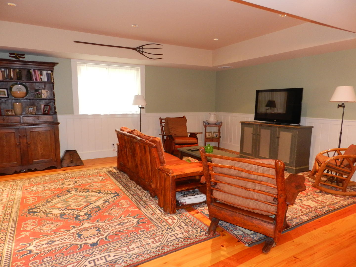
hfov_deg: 73.9
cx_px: 178
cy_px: 134
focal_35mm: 23
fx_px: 237
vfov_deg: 58.9
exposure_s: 1/15
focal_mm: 4
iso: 400
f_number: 3.4
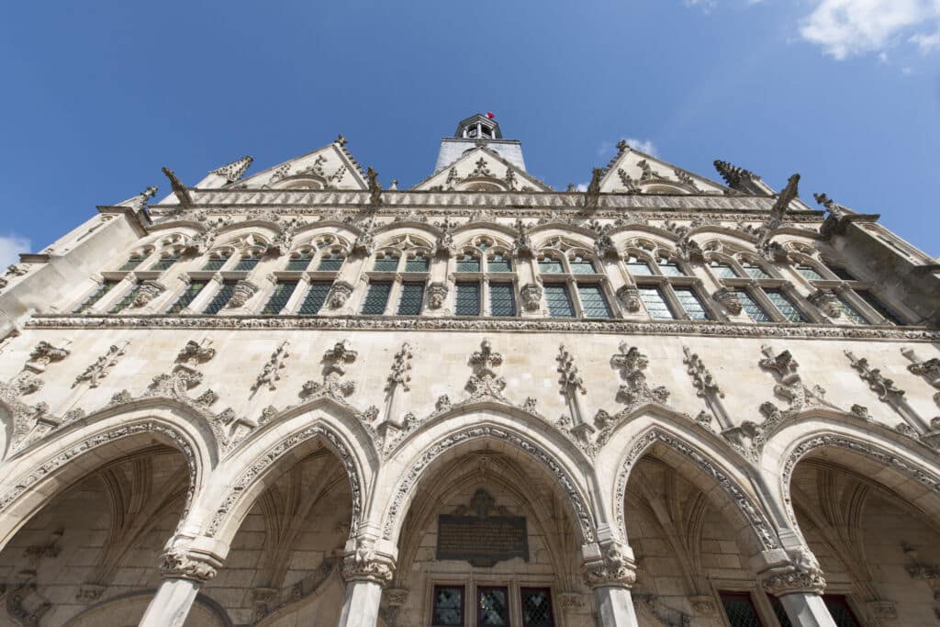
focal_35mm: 14
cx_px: 470
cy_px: 314
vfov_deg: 81.2
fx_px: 366
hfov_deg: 104.2
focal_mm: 14
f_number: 13
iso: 200
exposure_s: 1/200
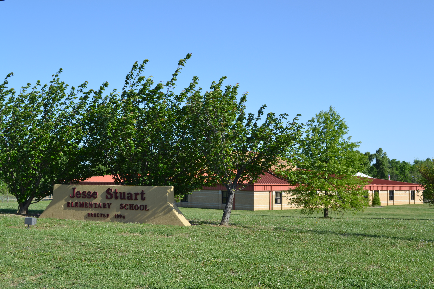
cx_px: 217
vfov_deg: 29.9
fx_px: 542
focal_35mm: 45
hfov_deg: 43.6
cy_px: 144
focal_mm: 30
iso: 100
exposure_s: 1/200
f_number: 7.1
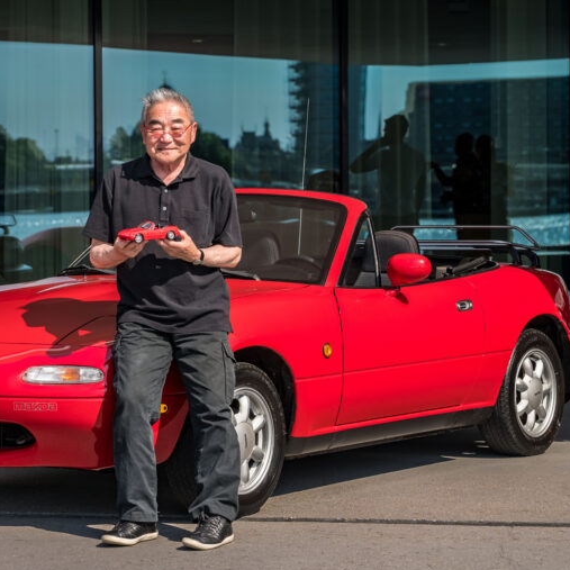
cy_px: 286
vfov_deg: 16.9
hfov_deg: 16.8
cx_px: 177
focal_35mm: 103
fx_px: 1919
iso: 160
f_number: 5
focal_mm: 80
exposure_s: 1/400
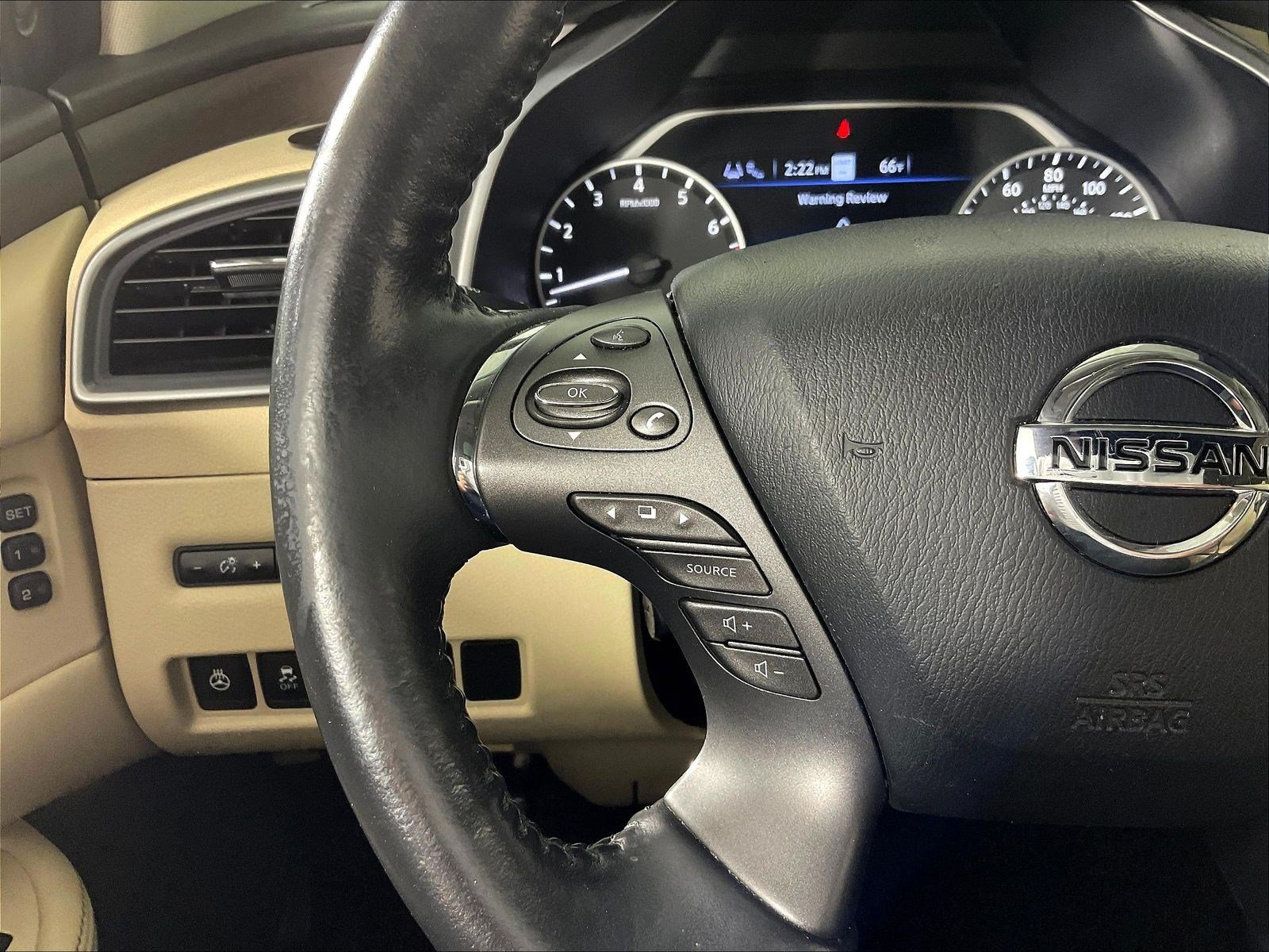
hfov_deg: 61.7
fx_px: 1063
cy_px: 476
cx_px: 634
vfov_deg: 48.2
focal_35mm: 29
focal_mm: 3
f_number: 1.8
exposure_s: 1/60
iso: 125
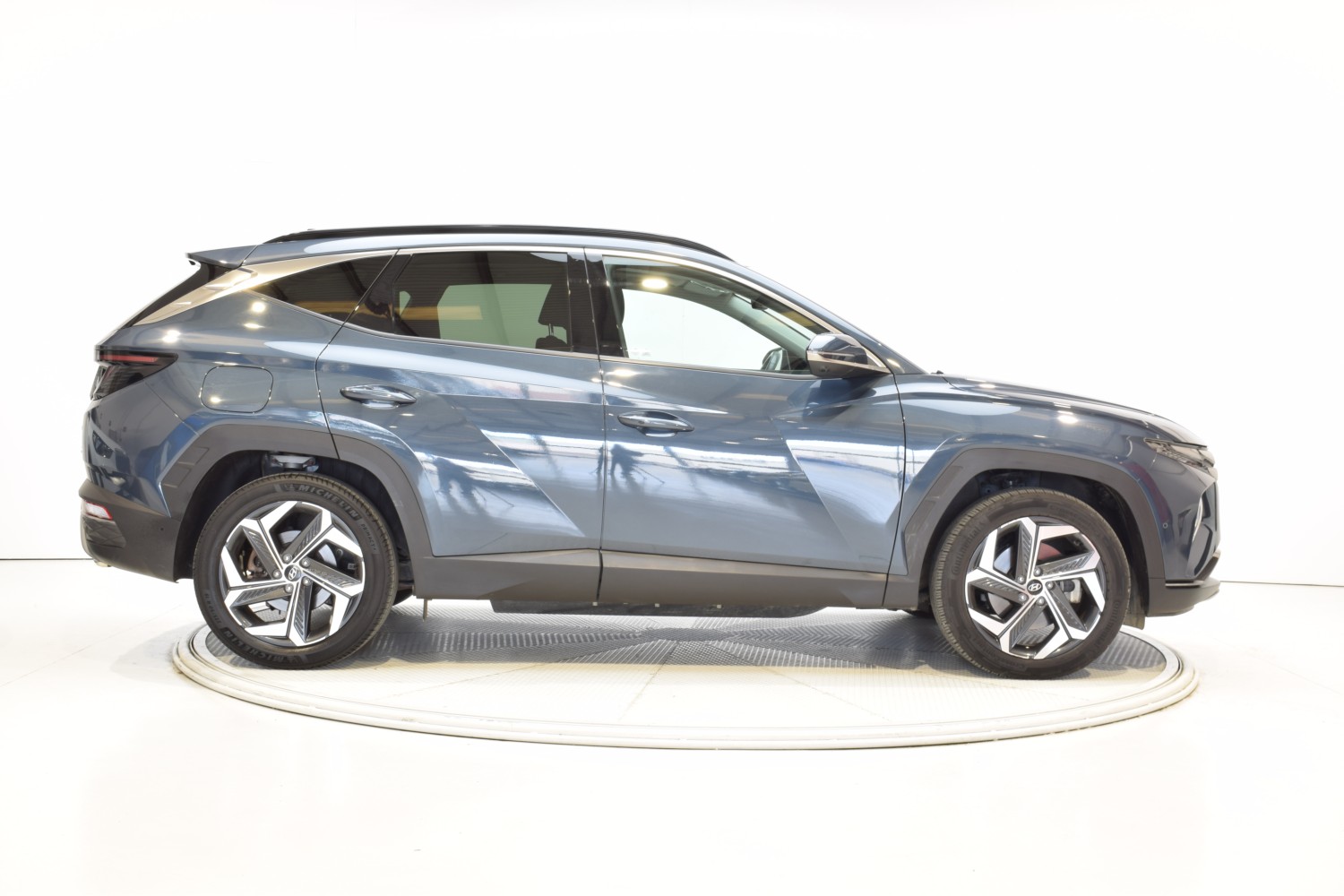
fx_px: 1624
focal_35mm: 44
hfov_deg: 45.0
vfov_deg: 30.8
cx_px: 672
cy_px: 448
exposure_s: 1.6
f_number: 16
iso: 100
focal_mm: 29
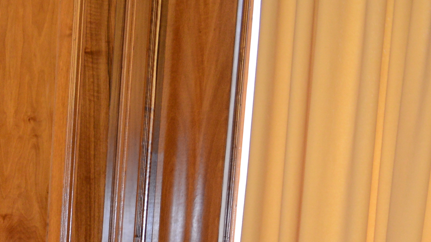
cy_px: 599
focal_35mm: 125
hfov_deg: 14.5
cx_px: -403
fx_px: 1429
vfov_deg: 8.7
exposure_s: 1/50
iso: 800
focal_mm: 28
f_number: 4
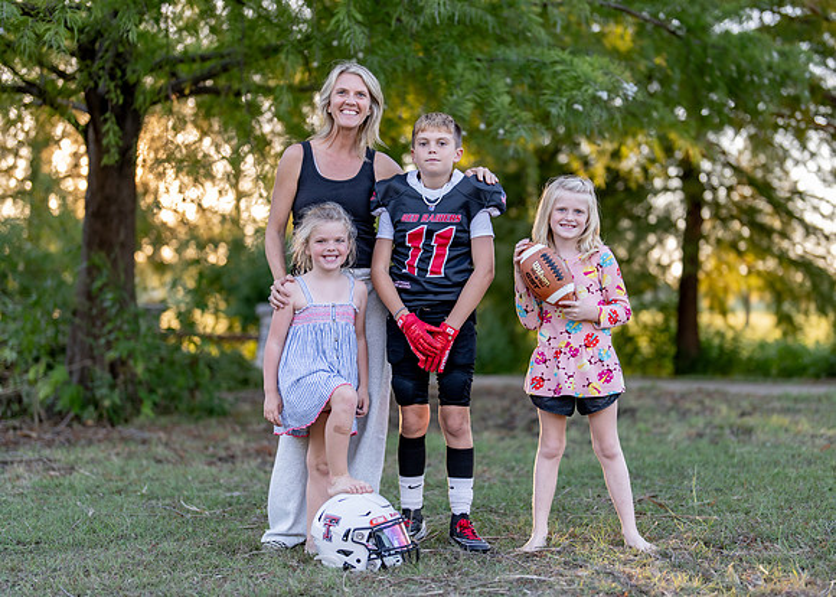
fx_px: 1488
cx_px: 458
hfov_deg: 31.4
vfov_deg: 22.7
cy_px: 301
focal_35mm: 63
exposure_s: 1/400
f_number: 1.2
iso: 100
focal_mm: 50
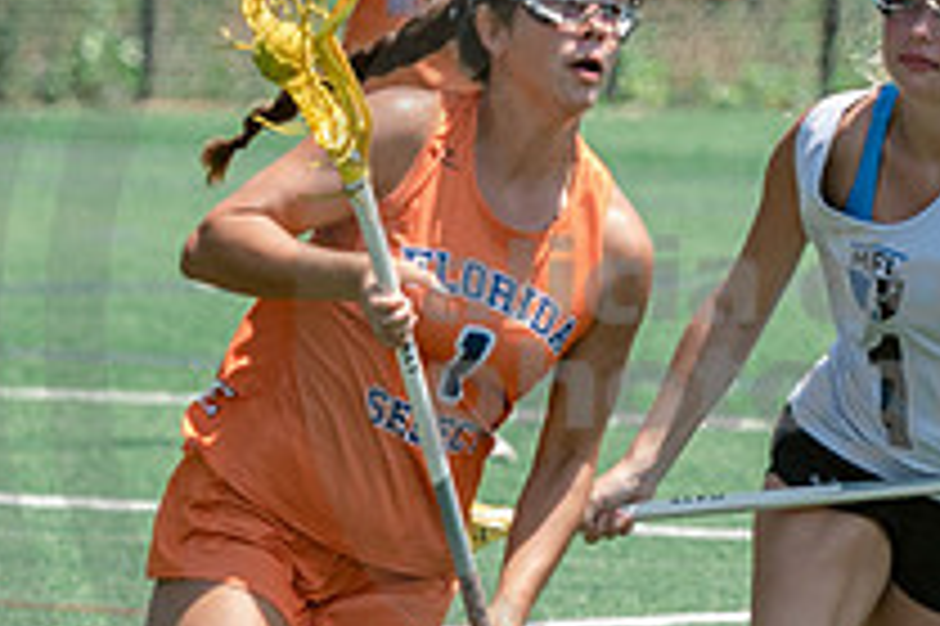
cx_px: 922
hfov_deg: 1.9
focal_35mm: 1092
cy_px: -138
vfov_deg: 1.3
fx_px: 28490
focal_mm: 200
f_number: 5
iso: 400
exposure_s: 1/1600
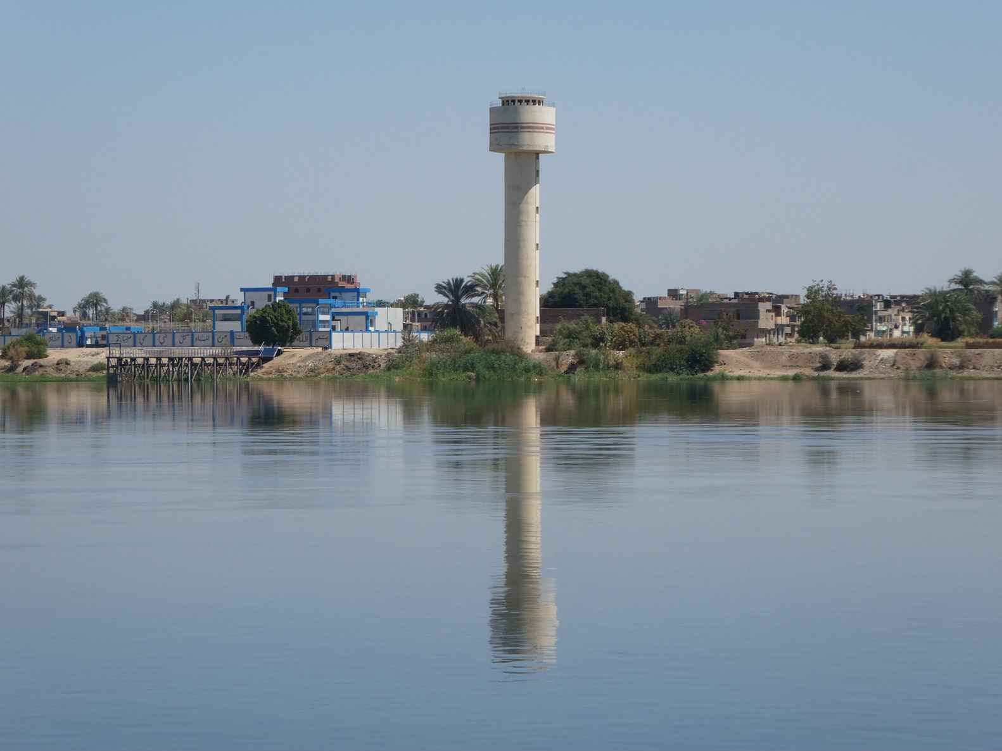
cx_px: 501
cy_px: 376
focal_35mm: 115
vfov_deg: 12.9
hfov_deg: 17.1
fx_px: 3328
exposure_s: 1/667
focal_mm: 20.6
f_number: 5.1
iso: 80
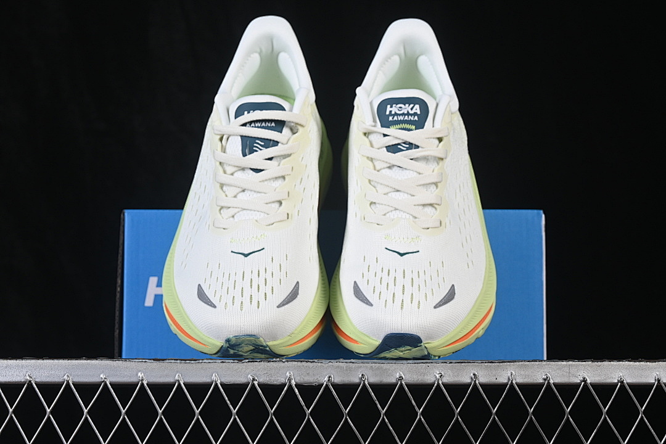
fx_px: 1387
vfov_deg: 18.2
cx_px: 333
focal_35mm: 75
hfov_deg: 27.0
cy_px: 222
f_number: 8
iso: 160
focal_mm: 50
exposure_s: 1/80
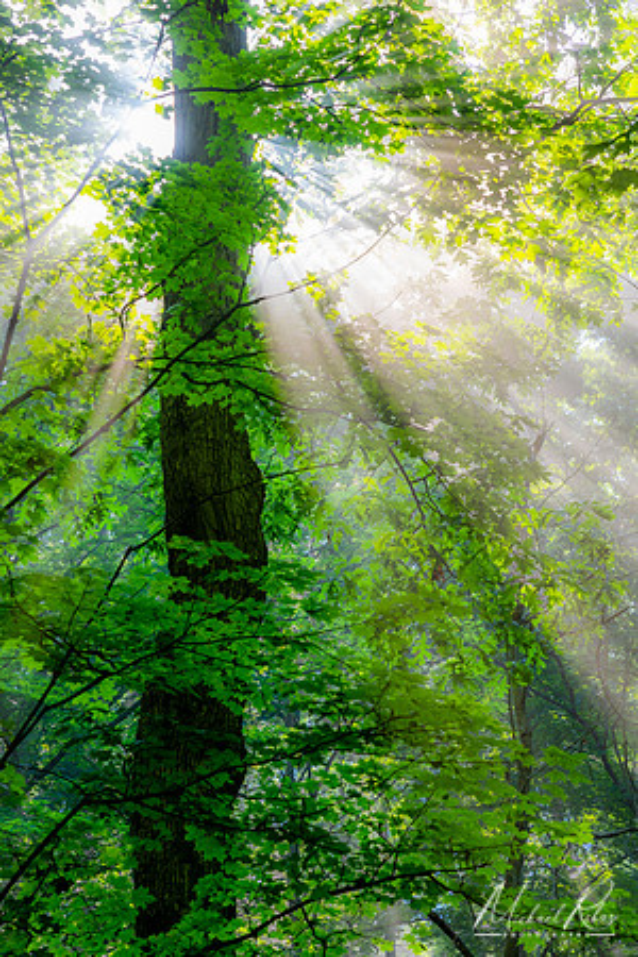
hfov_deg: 14.0
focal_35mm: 98
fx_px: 2605
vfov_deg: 20.8
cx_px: 319
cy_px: 478
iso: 100
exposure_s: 1/25
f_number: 11
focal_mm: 98
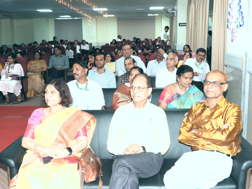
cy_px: 94
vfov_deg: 35.1
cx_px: 126
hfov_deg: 45.8
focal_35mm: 41
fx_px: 298
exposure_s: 1/30
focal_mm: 7.4
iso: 200
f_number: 3.2
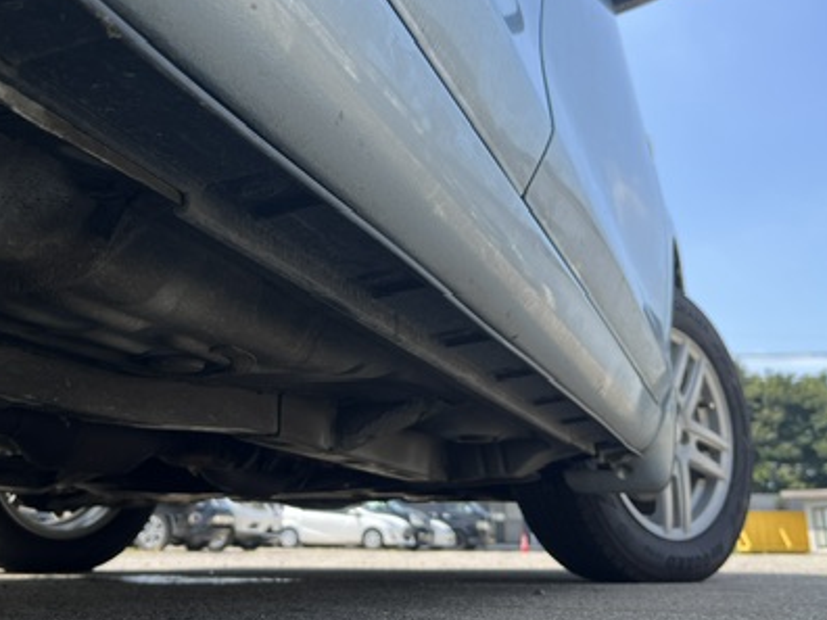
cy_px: 211
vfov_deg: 34.1
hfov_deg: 44.3
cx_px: 290
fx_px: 1003
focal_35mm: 42
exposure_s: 1/1389
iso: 50
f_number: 1.6
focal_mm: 5.1
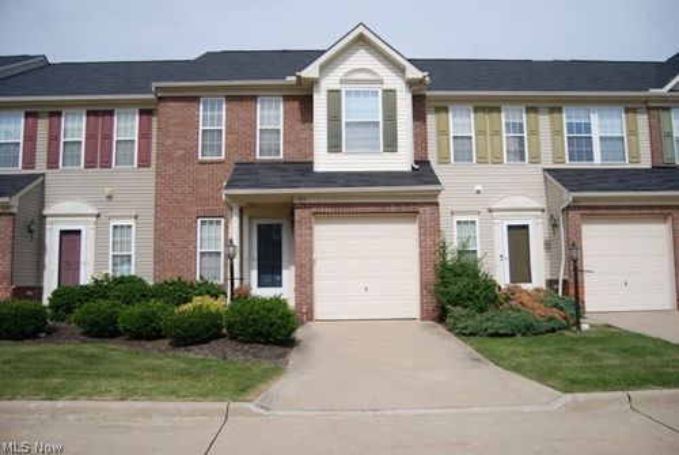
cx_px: 340
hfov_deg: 67.3
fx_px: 510
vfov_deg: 48.1
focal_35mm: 27
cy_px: 228
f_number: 3.5
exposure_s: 1/1600
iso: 100
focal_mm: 18
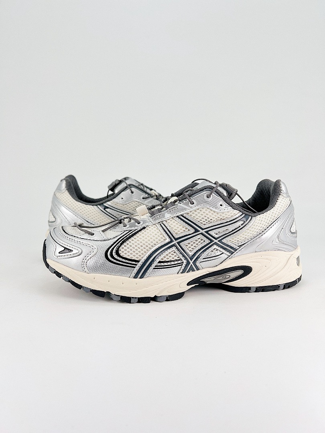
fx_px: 325
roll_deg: -0.5
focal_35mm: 26
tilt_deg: -6.6
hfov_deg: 53.1
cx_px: 162
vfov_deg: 67.3
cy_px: 216
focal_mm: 5.7
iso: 50
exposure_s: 1/1124
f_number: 1.5
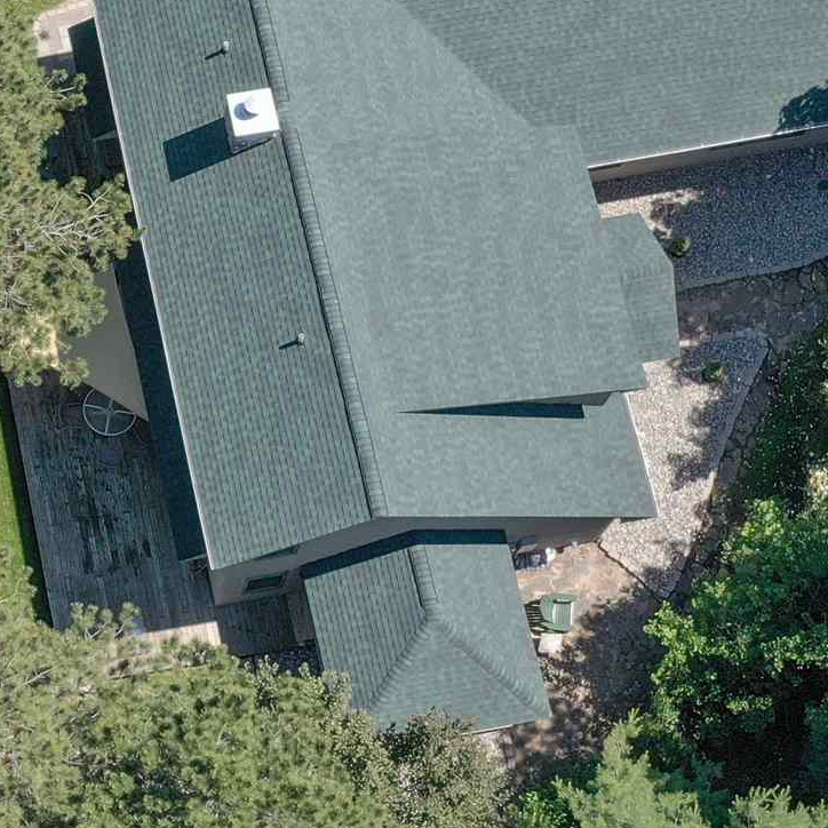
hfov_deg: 16.6
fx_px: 2733
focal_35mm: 101
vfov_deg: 17.0
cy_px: 74
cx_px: -124
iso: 100
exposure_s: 1/320
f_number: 5
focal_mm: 10.26
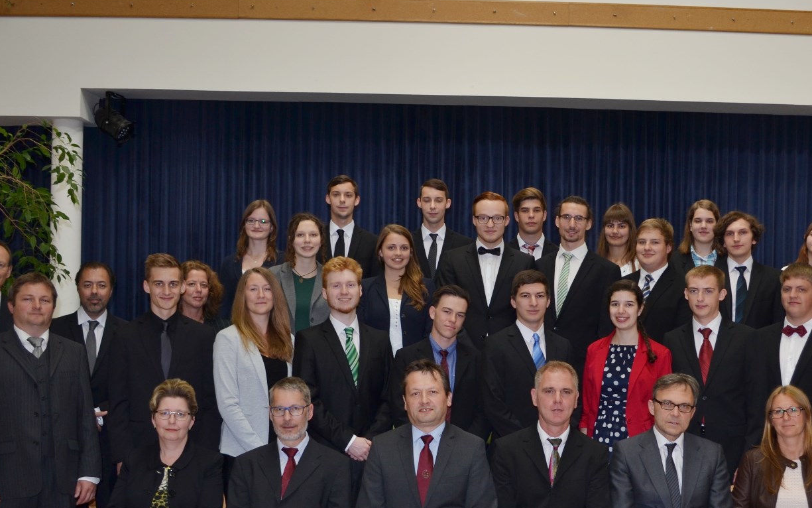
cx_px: 511
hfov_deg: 43.1
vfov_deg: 27.8
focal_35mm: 46
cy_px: 346
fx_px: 1018
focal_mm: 20
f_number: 3.8
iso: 100
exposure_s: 1/60
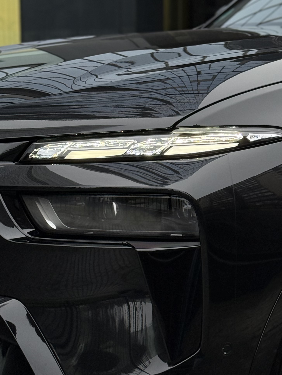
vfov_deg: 19.6
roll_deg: -1.2
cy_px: 211
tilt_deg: -9.1
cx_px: 275
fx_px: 1086
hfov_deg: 14.6
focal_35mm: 100
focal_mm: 6.76
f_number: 1.78
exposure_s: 1/98
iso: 200
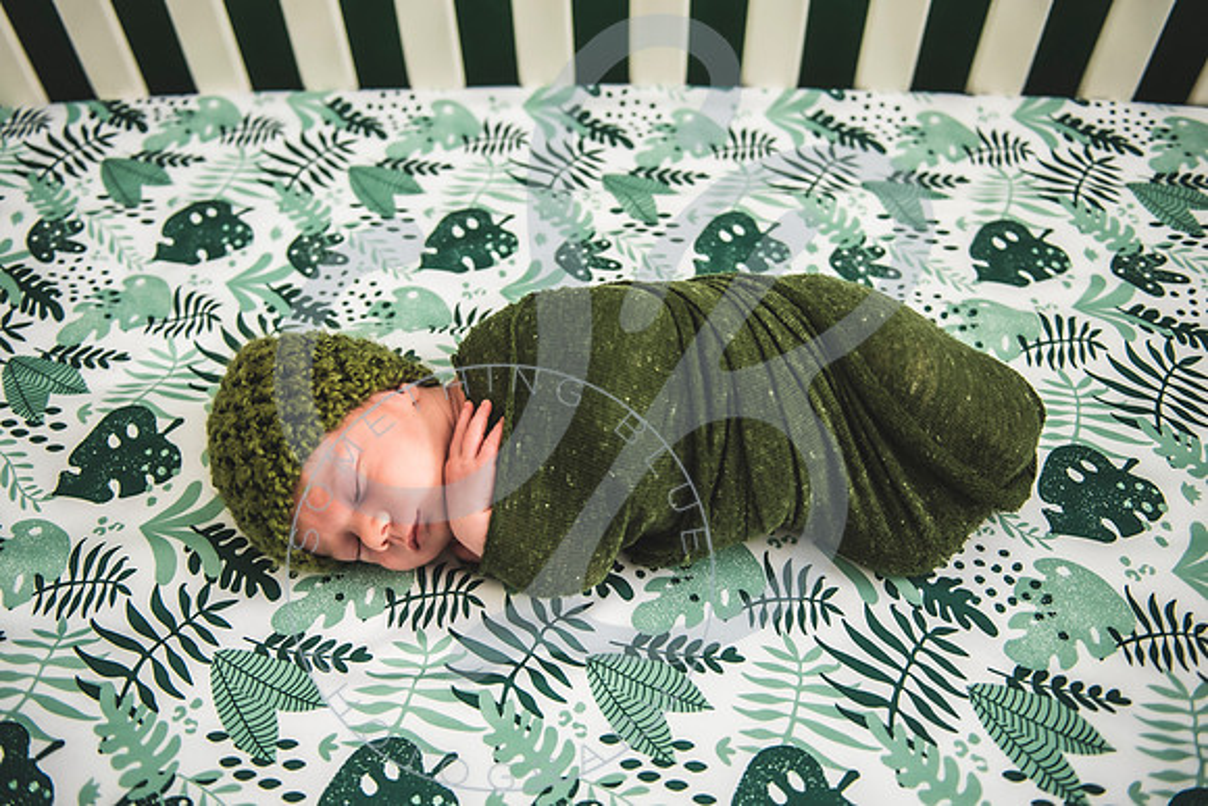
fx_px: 1096
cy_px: 402
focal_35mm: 33
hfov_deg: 57.7
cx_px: 586
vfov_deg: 40.4
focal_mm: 31
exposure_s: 1/160
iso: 640
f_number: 2.8
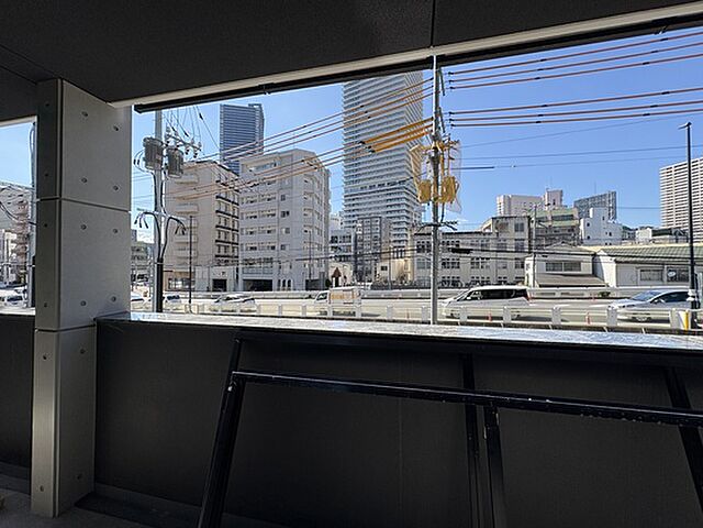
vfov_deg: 85.7
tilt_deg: +1.7
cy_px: 264
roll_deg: +0.2
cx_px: 352
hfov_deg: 102.1
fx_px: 284
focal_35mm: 14
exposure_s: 1/968
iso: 40
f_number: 2.2
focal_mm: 2.22
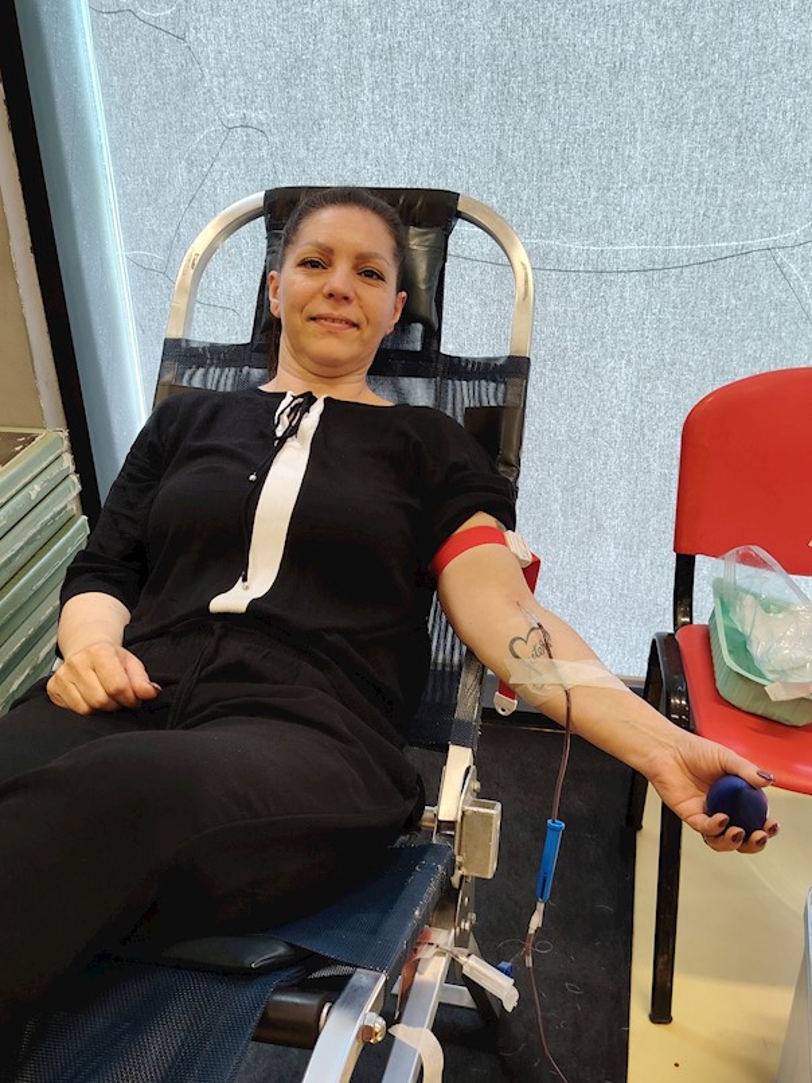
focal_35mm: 36
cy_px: 542
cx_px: 406
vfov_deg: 51.3
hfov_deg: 39.7
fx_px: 1126
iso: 316
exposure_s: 1/33.3
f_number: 1.75
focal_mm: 5.25
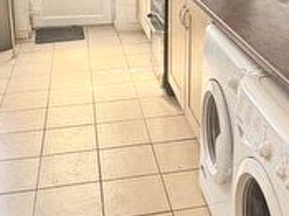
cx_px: 211
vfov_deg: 25.3
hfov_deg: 33.8
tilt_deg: -15.9
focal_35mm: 56
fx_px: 467
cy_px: 24
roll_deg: +0.5
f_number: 2.2
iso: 250
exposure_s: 1/78
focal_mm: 2.22
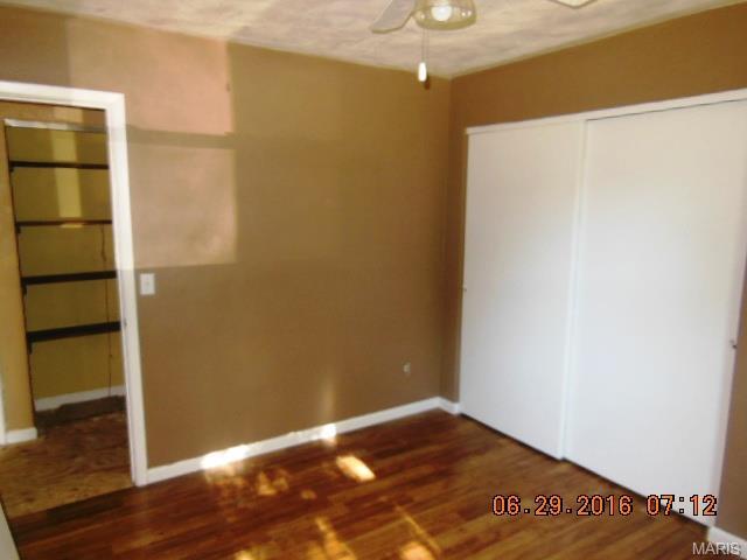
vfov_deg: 54.9
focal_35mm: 25
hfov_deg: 69.4
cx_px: 374
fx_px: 539
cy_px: 280
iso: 320
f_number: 3.5
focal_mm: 4.5
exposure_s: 1/25
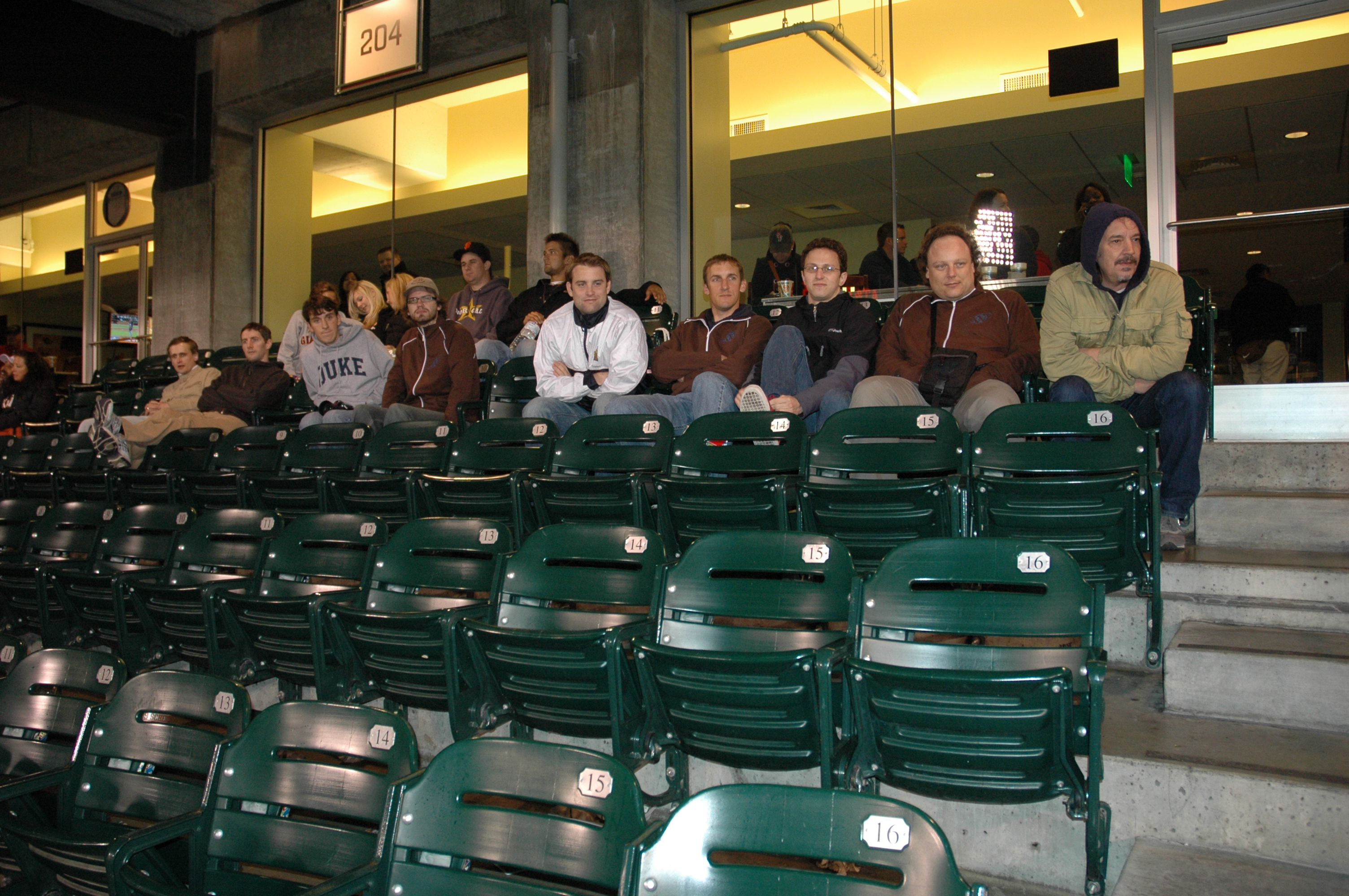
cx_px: 674
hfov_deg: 67.4
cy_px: 448
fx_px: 1011
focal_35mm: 27
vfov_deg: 47.8
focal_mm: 18
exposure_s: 1/60
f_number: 4
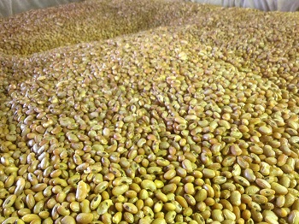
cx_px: 150
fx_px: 302
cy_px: 112
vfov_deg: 40.7
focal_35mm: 35
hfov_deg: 52.7
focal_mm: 4.28
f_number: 2.4
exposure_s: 1/20
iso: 320
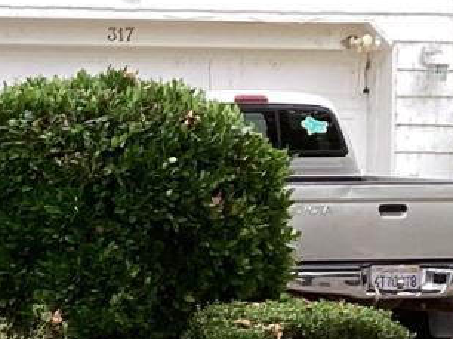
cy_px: 232
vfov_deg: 9.7
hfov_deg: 12.0
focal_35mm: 152
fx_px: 1988
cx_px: -361
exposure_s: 1/60
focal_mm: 3.3
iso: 80
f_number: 2.4
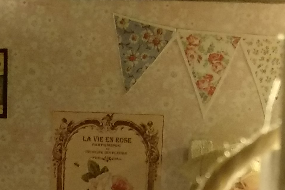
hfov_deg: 21.4
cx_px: 101
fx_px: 752
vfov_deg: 12.3
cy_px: 405
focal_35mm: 95
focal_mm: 3.81
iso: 800
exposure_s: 1/20
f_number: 2.2
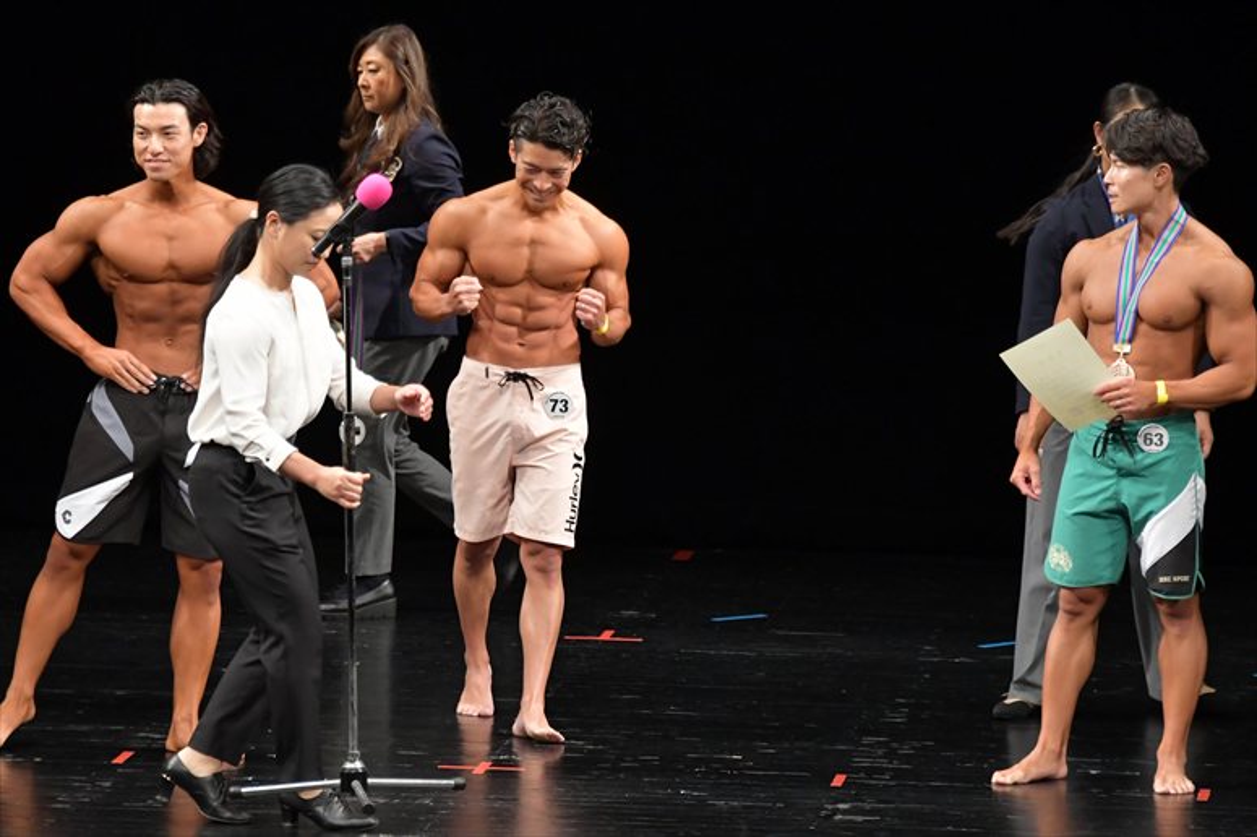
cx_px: 628
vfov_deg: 5.1
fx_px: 9423
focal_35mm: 270
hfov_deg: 7.6
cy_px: 418
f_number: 5.6
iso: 3200
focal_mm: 180
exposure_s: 1/400
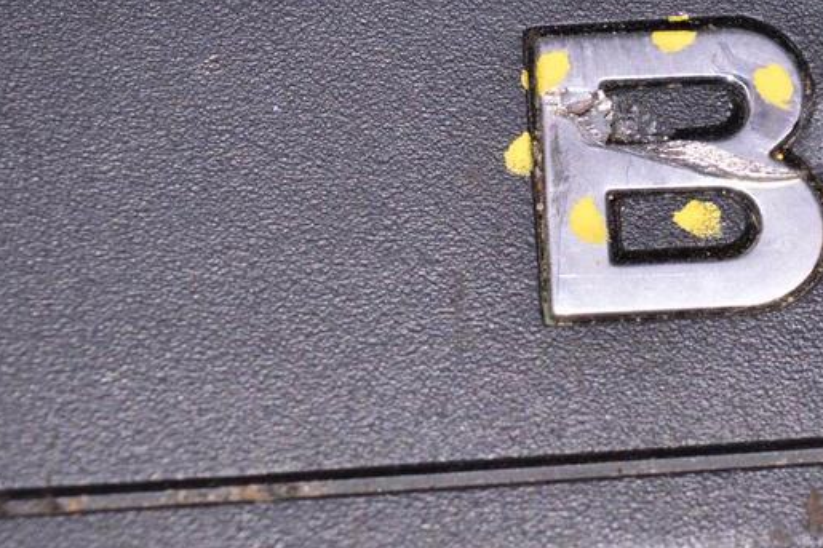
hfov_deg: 12.5
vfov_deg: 8.4
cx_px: 708
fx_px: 3748
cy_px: 148
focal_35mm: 164
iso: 1600
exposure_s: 1/200
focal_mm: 55
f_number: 8
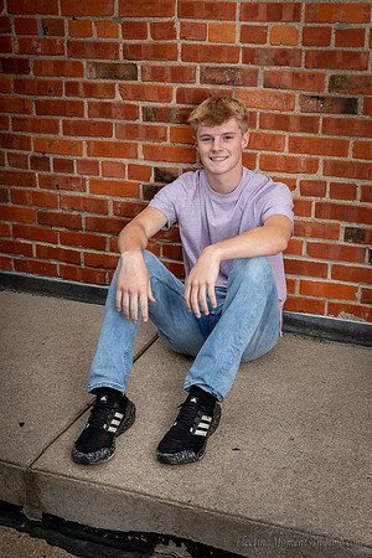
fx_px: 697
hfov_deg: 29.9
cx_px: 186
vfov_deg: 43.6
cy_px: 279
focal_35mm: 45
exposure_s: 1/160
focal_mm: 45
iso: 100
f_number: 6.3
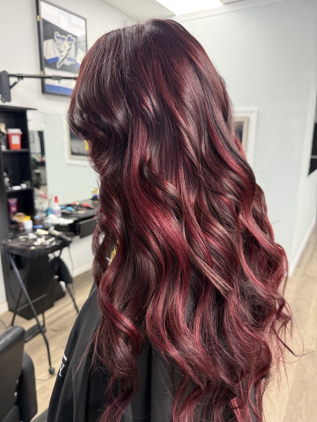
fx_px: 293
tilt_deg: -13.6
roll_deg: -1.2
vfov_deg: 71.6
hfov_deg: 56.8
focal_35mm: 24
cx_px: 158
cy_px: 211
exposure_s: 1/60
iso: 250
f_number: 1.78
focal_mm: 6.76
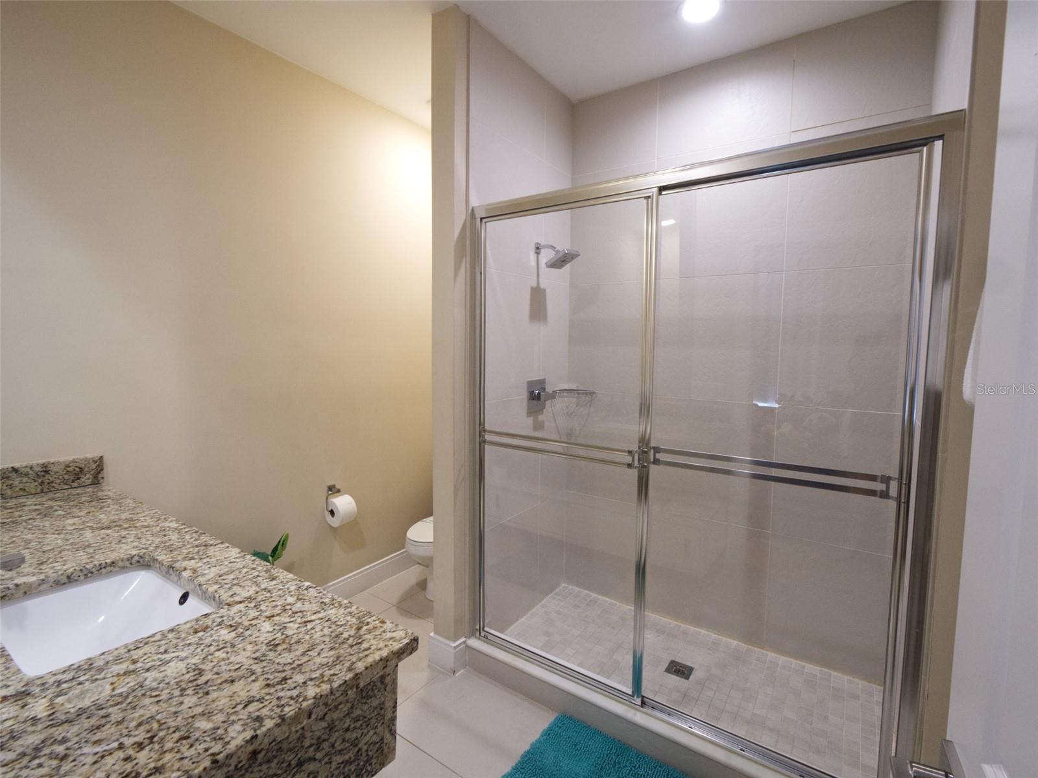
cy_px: 389
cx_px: 519
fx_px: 480
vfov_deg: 78.1
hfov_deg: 94.5
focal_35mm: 16
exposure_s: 1/10
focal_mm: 8
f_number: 9
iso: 1600
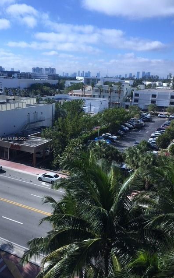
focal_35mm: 31
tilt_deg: -14.8
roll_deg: -2.3
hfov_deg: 40.6
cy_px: 139
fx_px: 235
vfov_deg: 61.2
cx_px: 81
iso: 25
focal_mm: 4.15
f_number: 2.2
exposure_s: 1/523
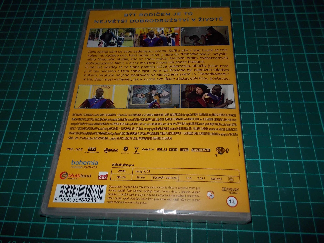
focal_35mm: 29
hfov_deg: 61.7
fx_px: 271
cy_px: 122
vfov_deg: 48.2
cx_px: 162
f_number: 3.3
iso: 200
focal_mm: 4.1
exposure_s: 1/30
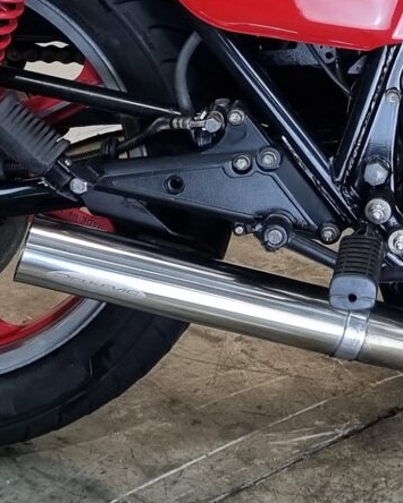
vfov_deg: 15.5
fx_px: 1745
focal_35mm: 117
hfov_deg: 12.8
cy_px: -176
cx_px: 506
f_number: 1.8
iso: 80
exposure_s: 1/100
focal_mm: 5.4
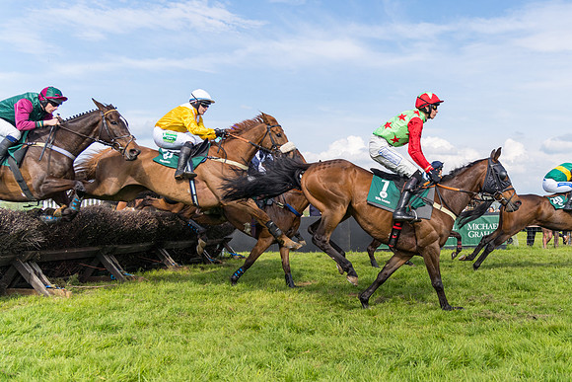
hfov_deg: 53.7
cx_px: 402
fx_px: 546
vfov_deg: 38.5
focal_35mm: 34
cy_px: 218
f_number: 4
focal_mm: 24
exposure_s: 1/3200
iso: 320
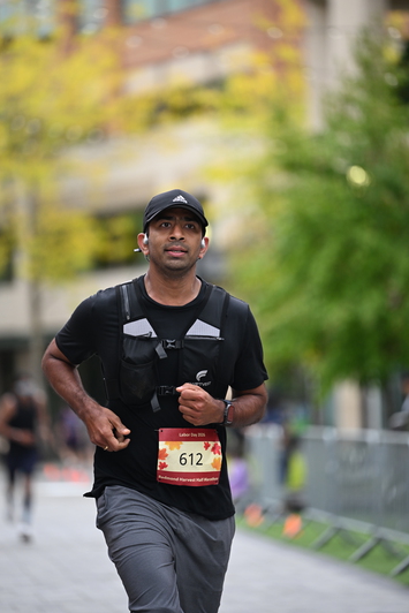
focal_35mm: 181
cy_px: 298
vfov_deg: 11.4
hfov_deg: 7.6
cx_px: 200
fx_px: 3082
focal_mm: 175
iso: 640
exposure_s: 1/2000
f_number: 2.8
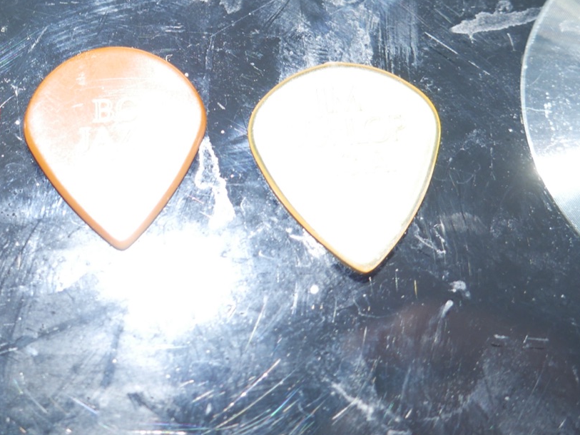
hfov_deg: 30.1
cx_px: 78
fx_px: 1039
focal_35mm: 62
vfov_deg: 23.1
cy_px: 46
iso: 200
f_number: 3.5
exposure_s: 1/60
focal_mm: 14
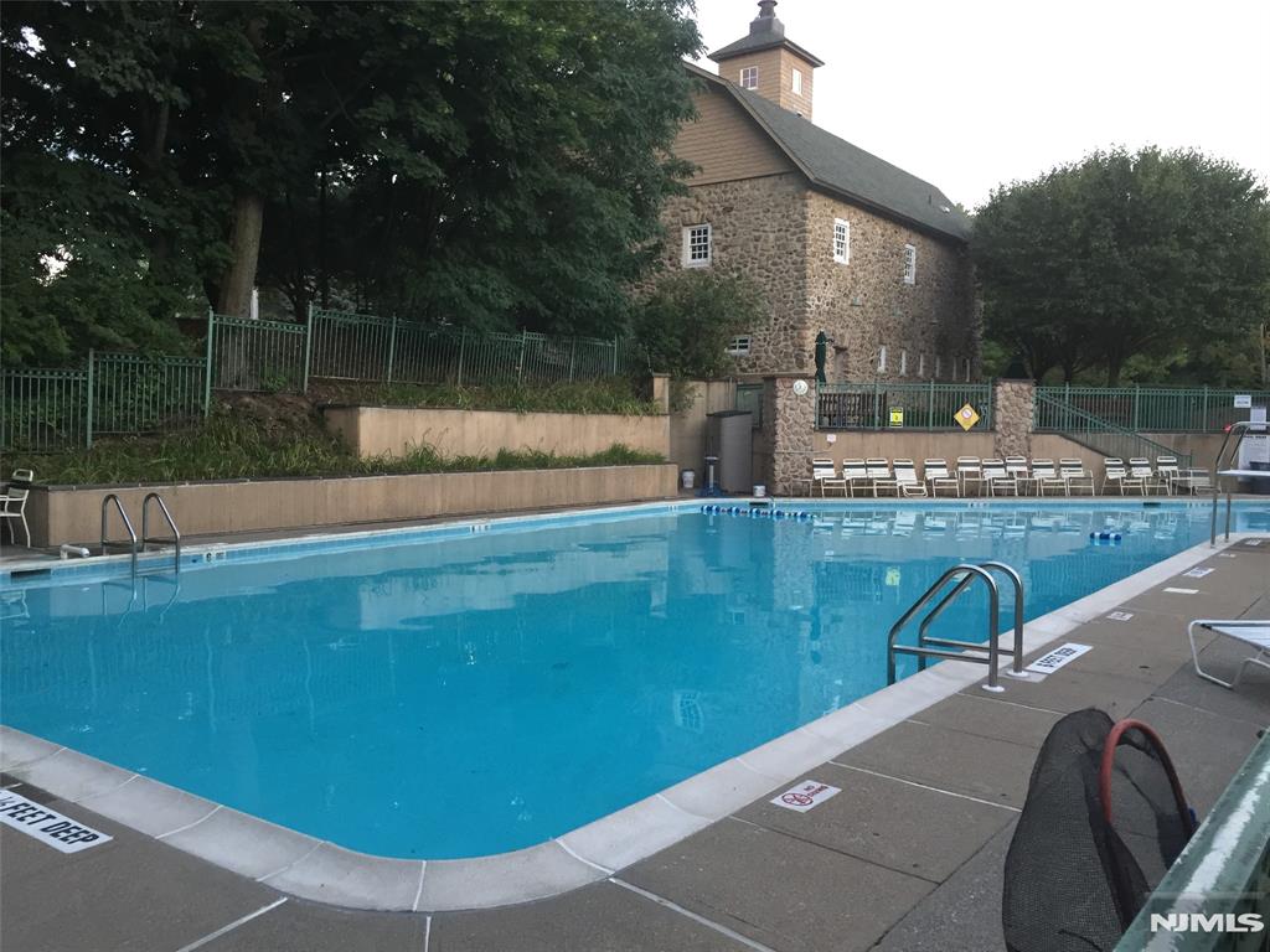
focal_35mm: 29
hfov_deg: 61.7
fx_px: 1064
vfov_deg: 48.2
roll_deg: -0.9
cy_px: 476
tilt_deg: -4.0
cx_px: 635
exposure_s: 1/30
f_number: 2.2
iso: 80
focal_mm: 4.15
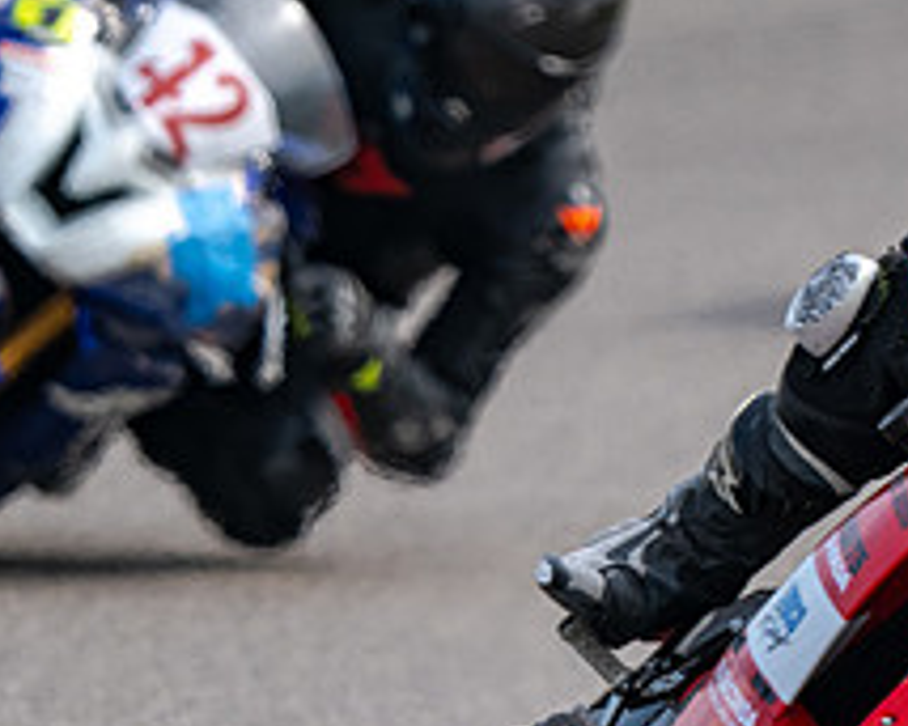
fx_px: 52325
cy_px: 886
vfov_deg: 0.8
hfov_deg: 1.0
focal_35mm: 1948
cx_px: 404
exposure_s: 1/1250
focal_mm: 600
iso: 360
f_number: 6.3
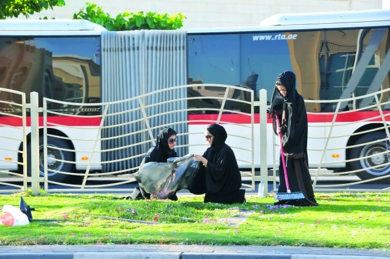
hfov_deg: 16.7
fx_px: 1331
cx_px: 195
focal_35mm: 123
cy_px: 130
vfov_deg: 11.1
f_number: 8
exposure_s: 1/250
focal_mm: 82
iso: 400
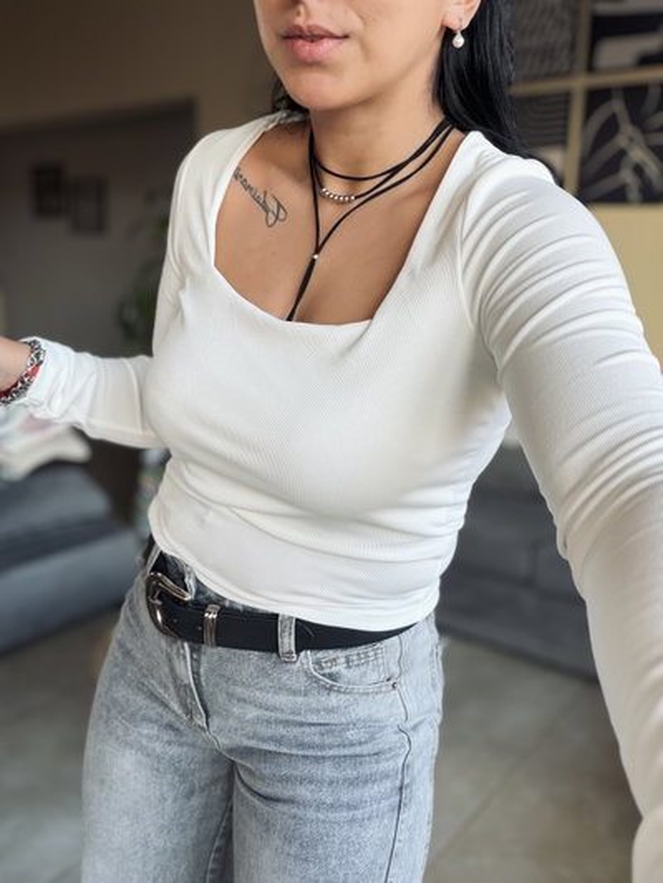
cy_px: 442
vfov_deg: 60.0
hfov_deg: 46.8
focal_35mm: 30
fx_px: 766
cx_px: 332
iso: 125
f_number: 1.9
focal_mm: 2.71
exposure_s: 1/60
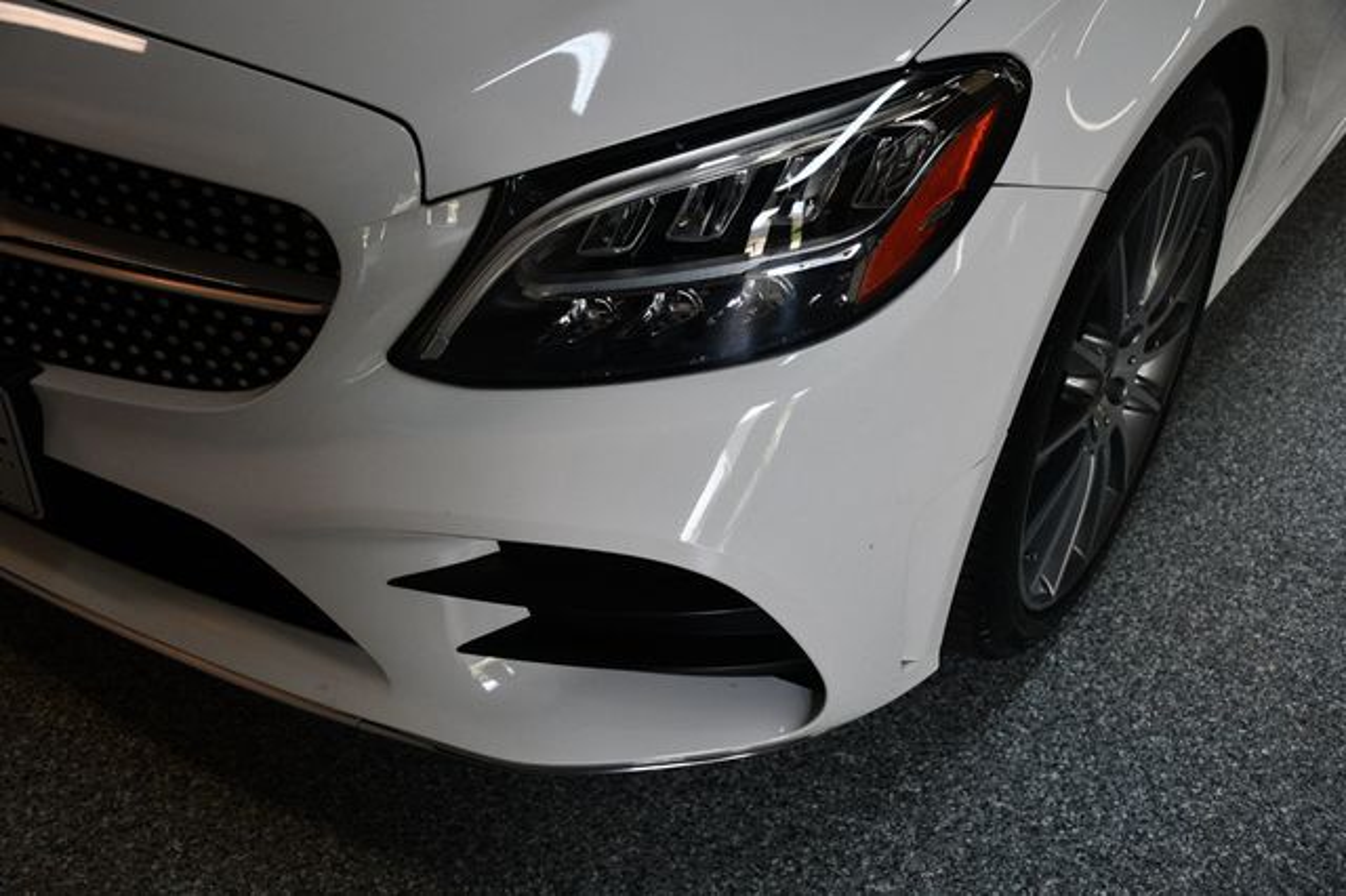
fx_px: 1495
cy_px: 448
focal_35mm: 40
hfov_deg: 48.5
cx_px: 673
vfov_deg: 33.4
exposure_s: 1/250
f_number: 4
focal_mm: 27
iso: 500
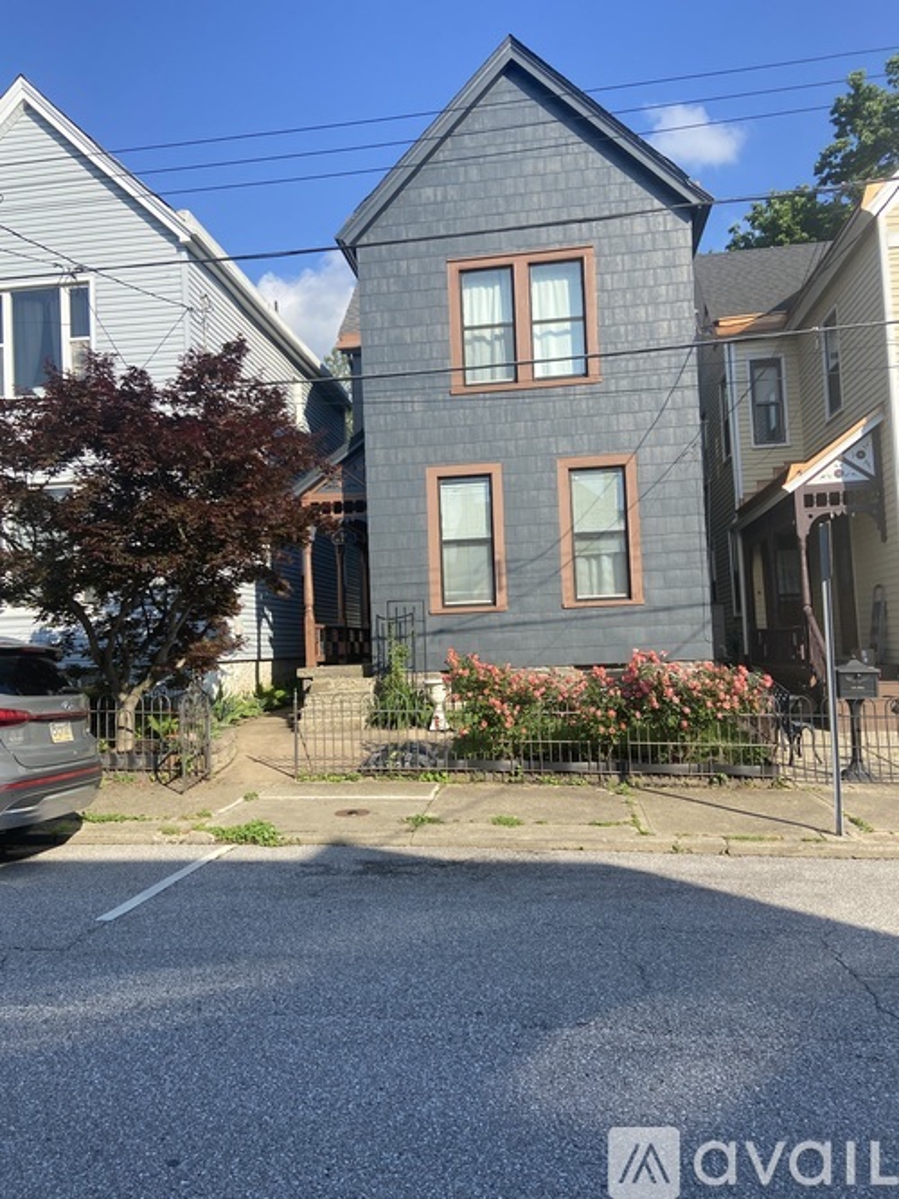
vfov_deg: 67.3
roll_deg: +2.7
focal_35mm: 26
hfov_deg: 53.0
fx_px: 901
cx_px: 450
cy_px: 600
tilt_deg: +2.5
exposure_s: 1/1727
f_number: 1.8
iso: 32
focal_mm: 4.25
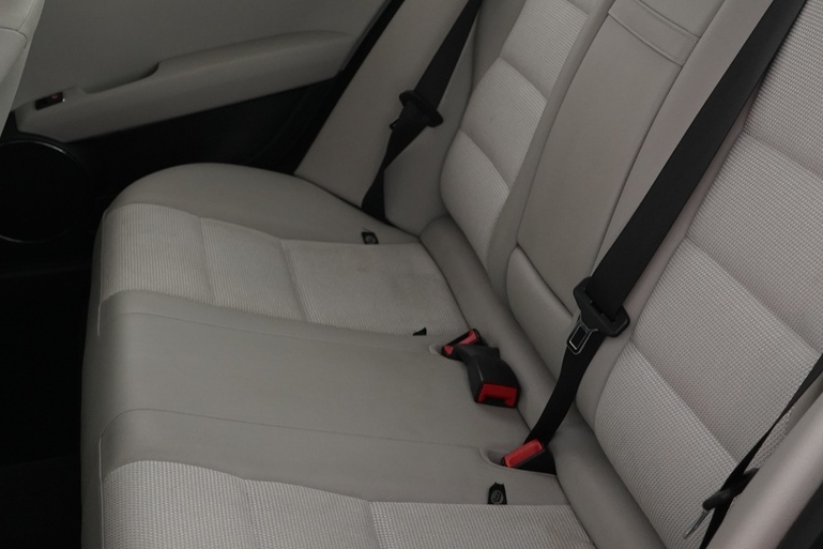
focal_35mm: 59
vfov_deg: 22.8
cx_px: 510
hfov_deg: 33.8
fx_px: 1349
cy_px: 140
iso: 1600
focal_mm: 28
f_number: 3.5
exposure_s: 1/40
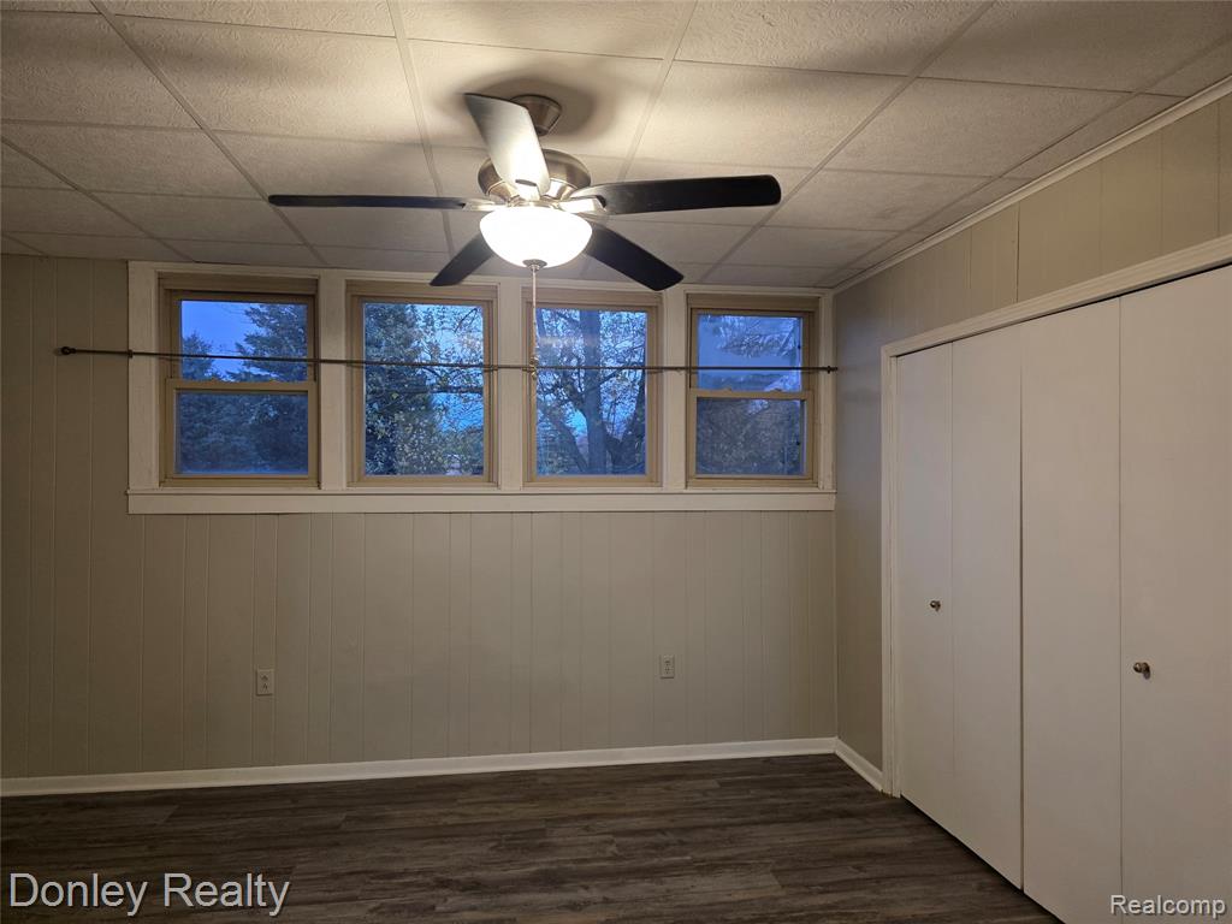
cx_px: 616
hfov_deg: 73.9
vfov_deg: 58.9
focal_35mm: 23
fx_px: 819
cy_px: 462
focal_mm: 6.3
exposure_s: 1/120
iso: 250
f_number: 1.7
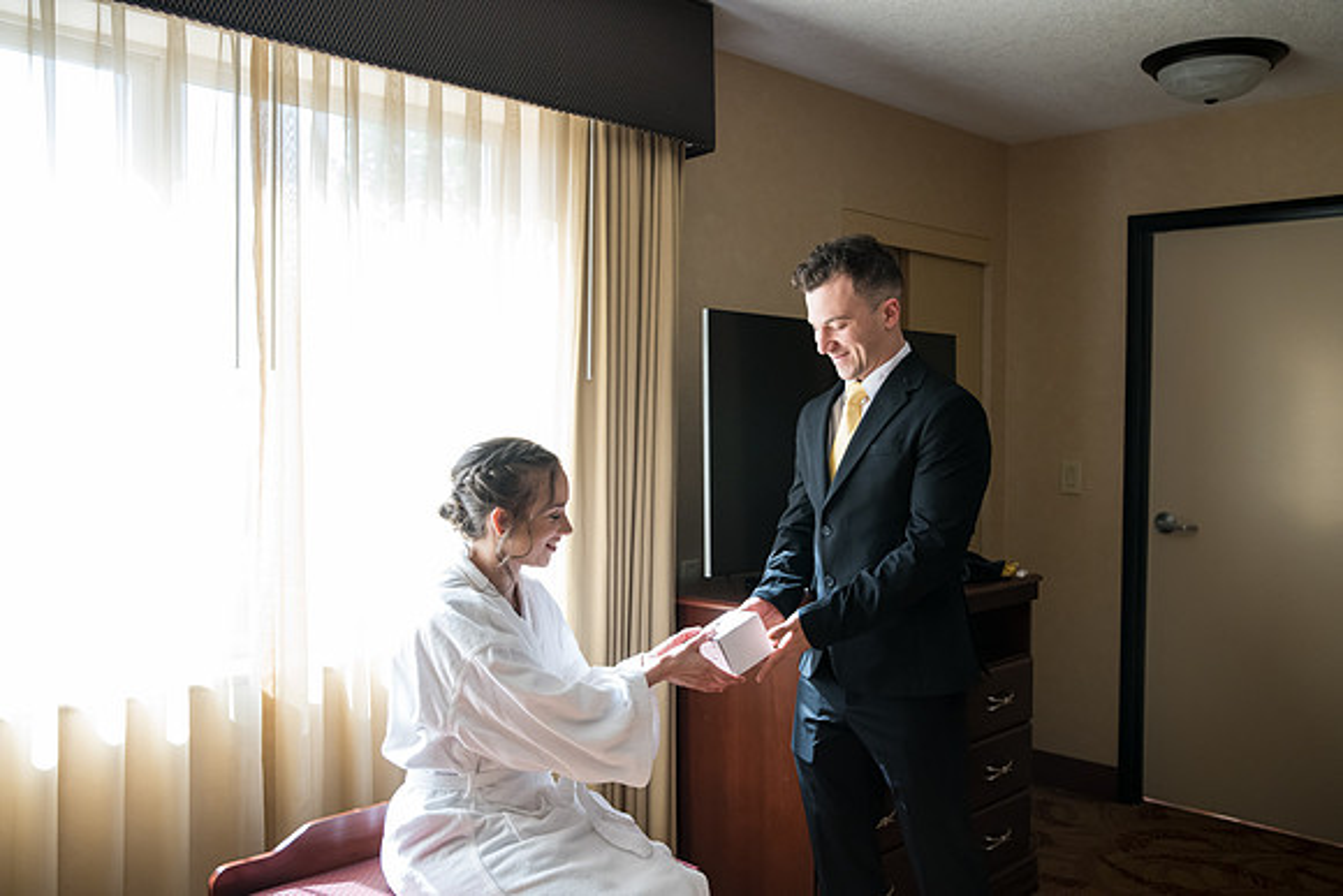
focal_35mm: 34
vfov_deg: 38.9
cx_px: 672
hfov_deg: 55.8
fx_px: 1269
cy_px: 448
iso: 2000
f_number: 4
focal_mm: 34
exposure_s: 1/320
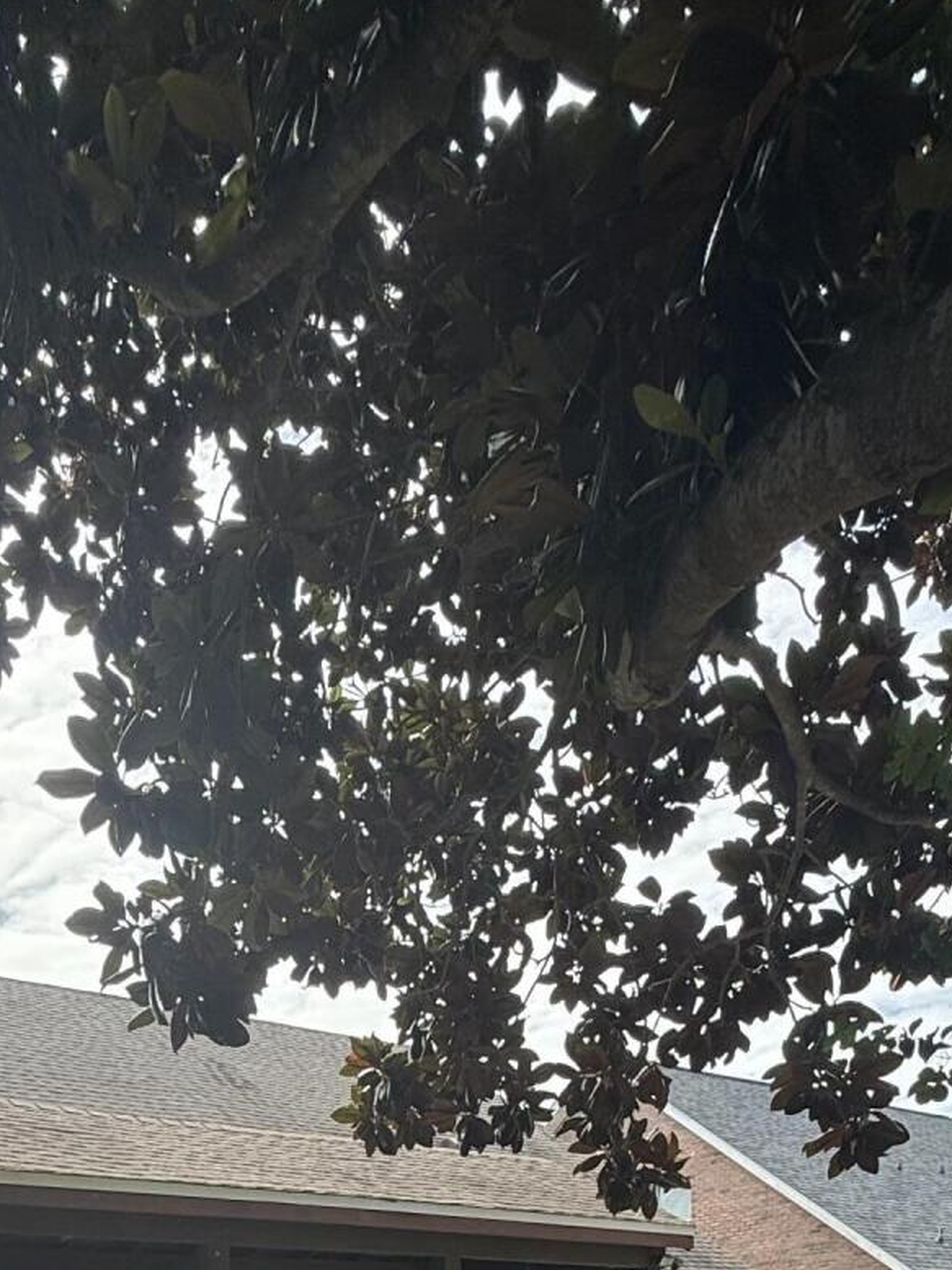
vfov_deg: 38.5
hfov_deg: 39.3
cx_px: 331
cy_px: 1510
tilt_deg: -4.7
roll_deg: +1.0
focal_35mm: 36
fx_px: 1321
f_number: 2.2
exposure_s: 1/644
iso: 64
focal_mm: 2.22
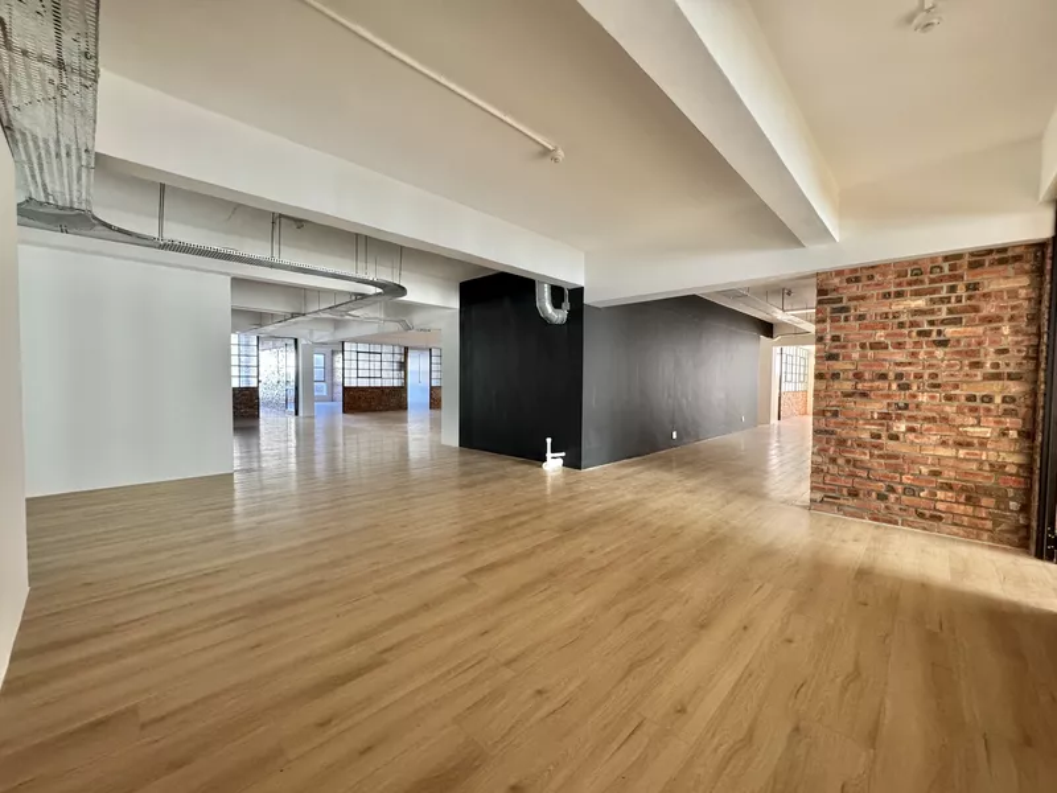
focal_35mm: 14
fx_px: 427
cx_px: 528
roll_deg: -0.8
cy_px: 396
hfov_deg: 102.1
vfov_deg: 85.7
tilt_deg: -2.2
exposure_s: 1/50
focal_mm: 2.22
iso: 320
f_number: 2.2
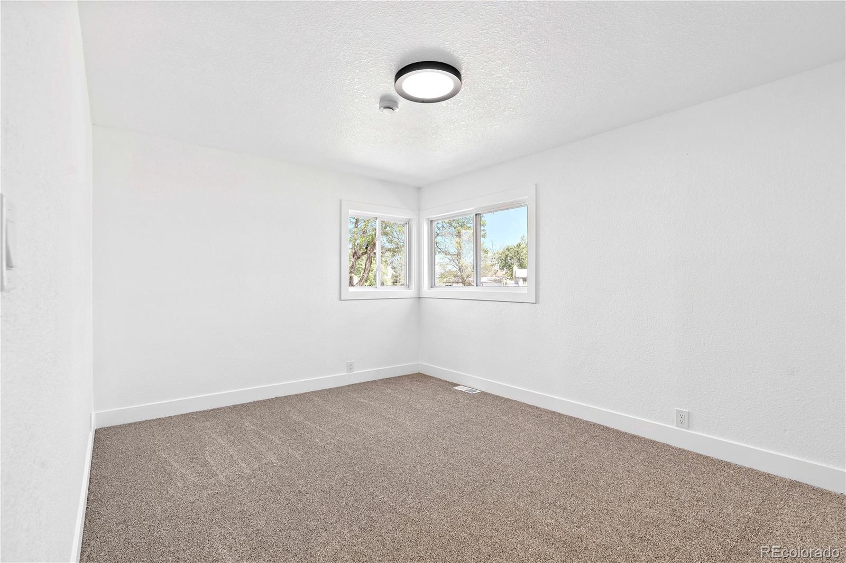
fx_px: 376
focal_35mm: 16
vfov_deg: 73.7
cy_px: 282
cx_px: 423
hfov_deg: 96.7
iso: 125
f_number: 7.1
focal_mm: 16
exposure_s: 1/15
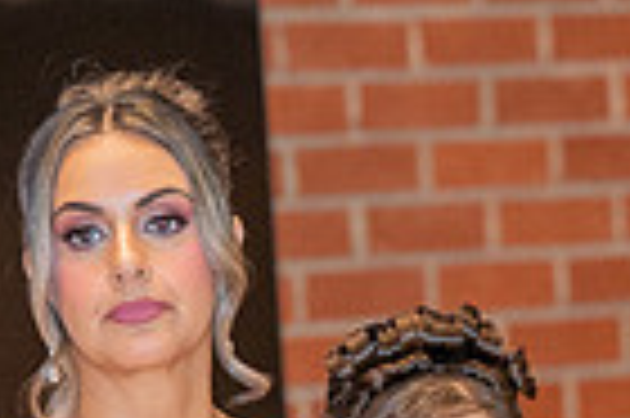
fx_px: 7534
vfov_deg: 3.2
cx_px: 747
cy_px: 775
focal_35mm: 431
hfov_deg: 4.8
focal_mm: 104
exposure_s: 1/160
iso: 1250
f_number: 3.2
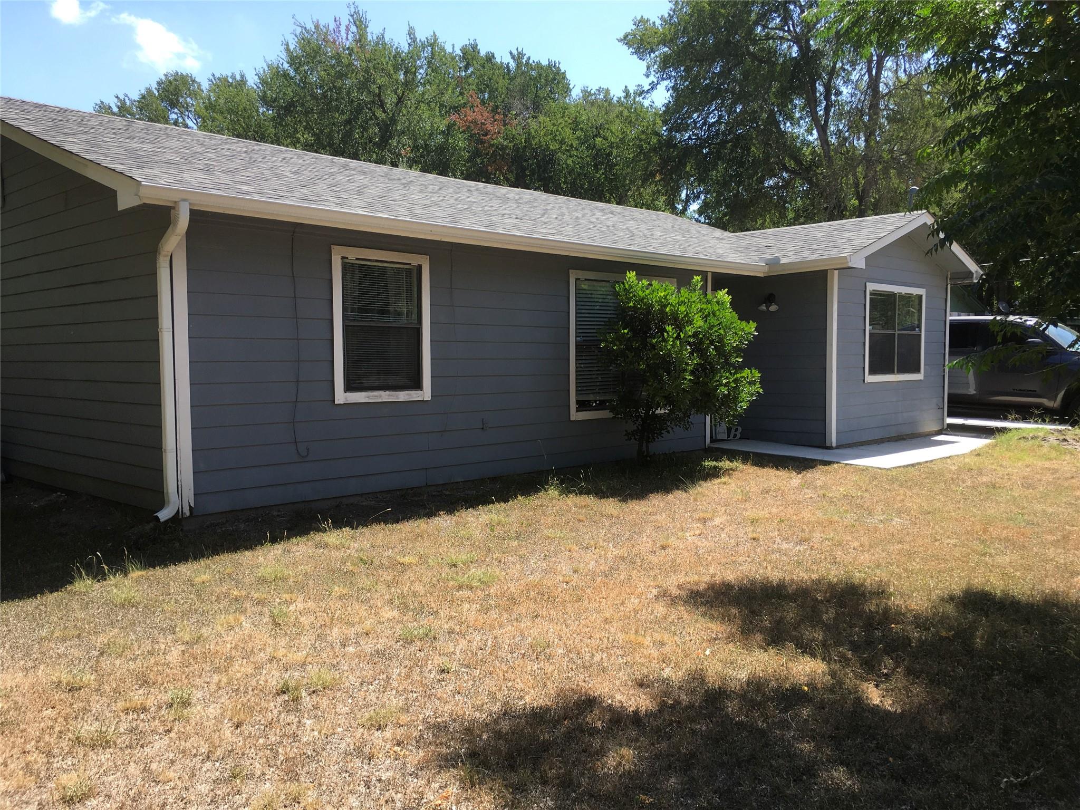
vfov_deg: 48.2
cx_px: 540
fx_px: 905
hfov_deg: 61.7
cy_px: 405
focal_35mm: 29
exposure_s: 1/578
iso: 25
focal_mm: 4.15
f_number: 2.2
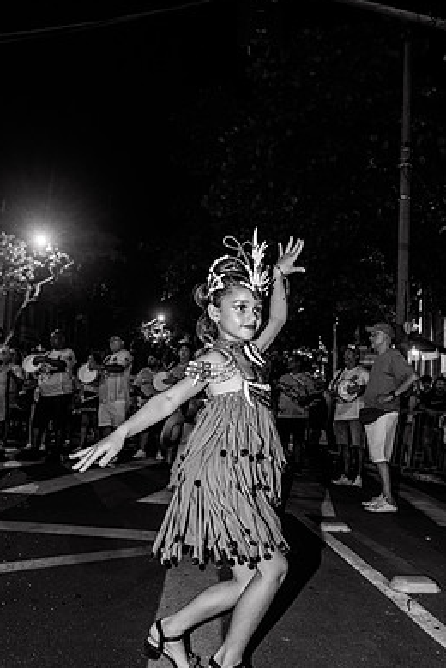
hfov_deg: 43.6
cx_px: 233
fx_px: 557
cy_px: 361
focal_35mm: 30
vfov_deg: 61.8
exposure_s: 1/60
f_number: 4
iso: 800
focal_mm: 26
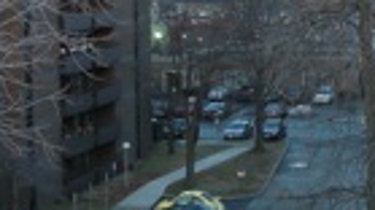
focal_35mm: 110
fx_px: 1093
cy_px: 0
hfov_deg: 19.2
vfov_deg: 10.9
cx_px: 310
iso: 62
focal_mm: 5.8
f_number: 2.8
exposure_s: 1/30
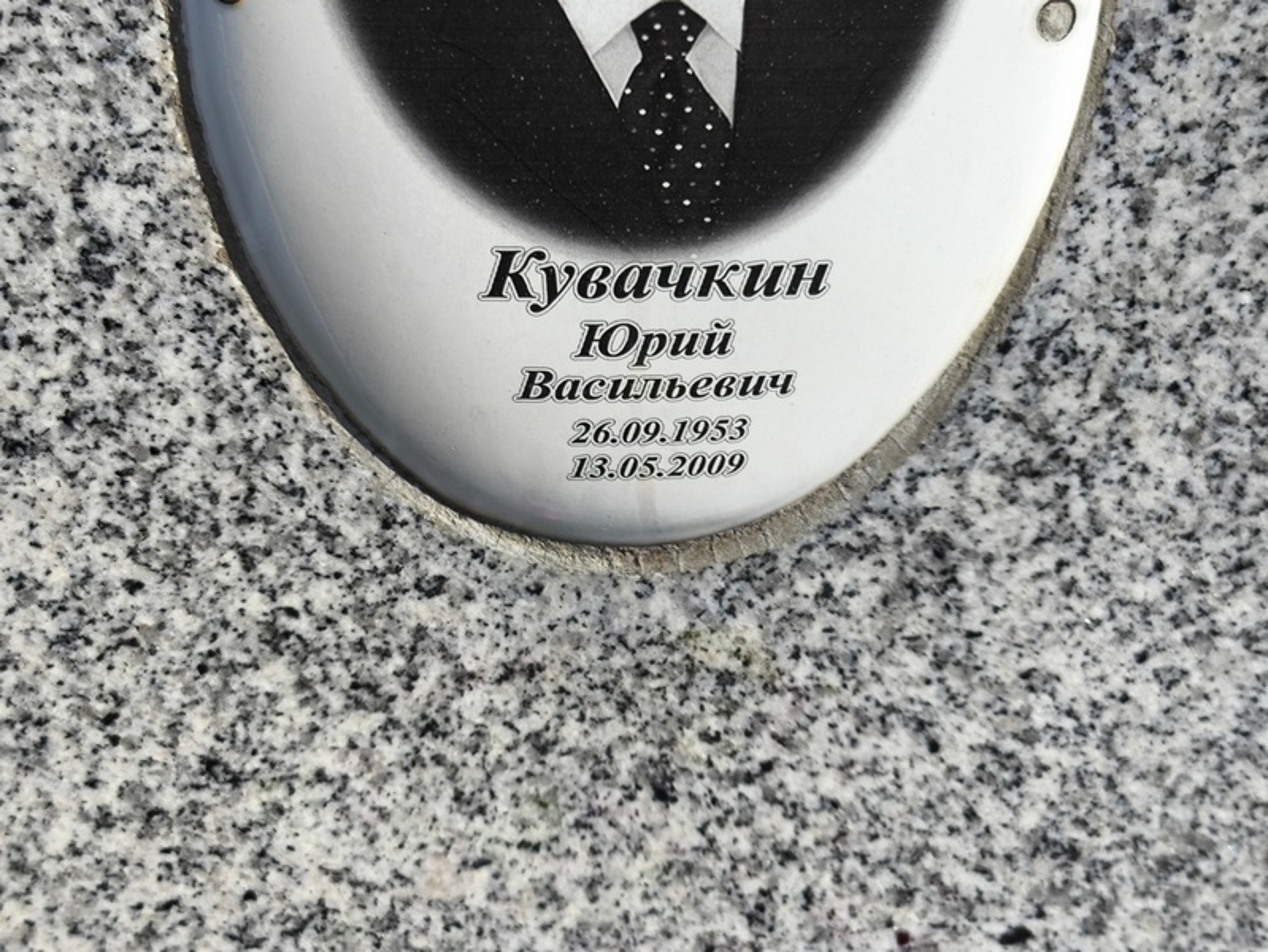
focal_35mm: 50
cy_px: 476
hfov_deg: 38.2
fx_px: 1832
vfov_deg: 29.1
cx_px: 634
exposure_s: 1/854
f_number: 1.7
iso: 50
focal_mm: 4.71
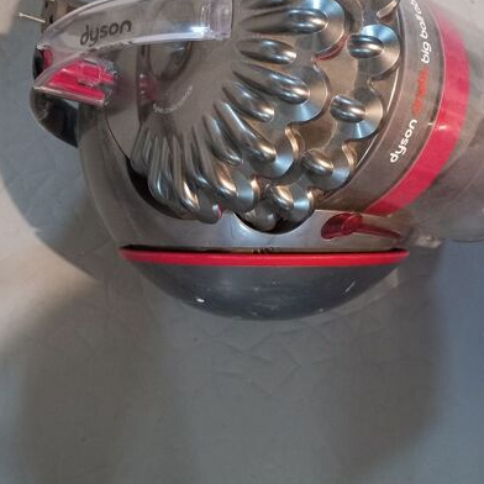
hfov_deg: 42.8
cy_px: 199
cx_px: 272
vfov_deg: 42.7
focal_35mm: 39
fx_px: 617
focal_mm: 4
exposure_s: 1/20
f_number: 1.8
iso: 640
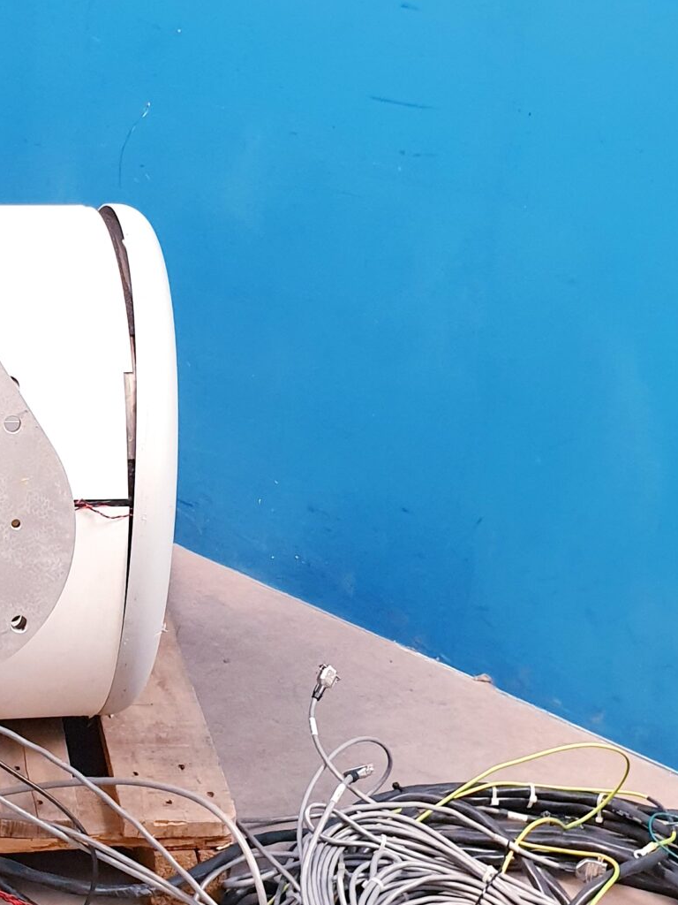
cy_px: 423
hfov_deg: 21.8
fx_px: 1697
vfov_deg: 29.8
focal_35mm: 65
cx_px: -2
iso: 400
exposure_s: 1/50
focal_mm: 4.3
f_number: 2.4
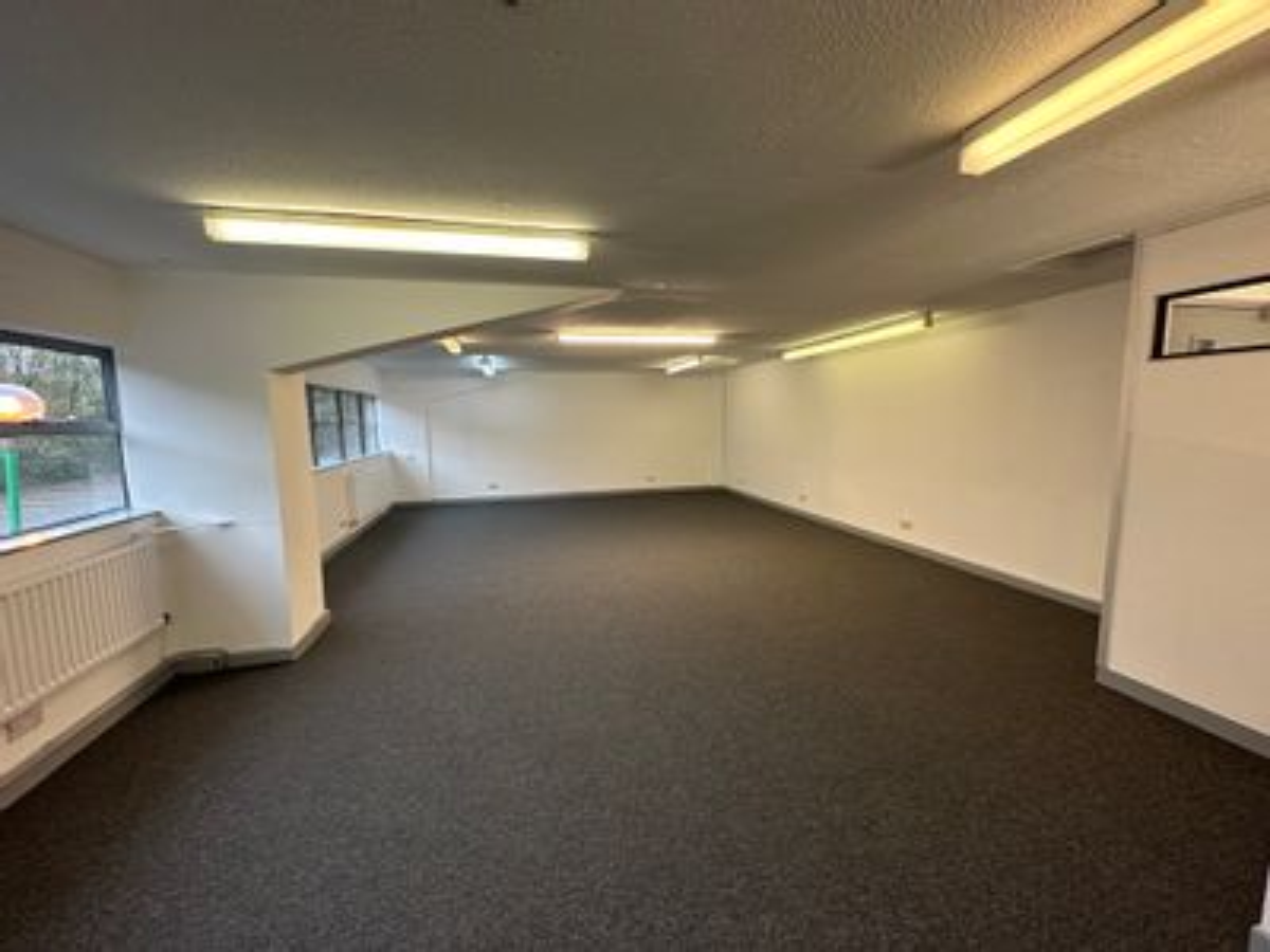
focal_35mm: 14
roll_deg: +1.5
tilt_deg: -7.9
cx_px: 635
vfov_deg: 85.7
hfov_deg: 102.1
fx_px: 514
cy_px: 476
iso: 200
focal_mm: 2.22
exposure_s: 1/100
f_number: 2.2
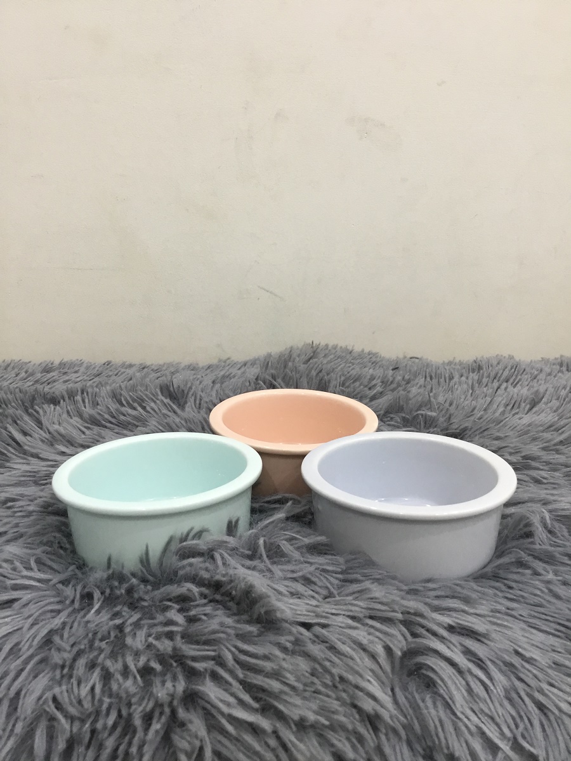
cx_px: 286
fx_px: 682
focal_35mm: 31
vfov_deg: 58.4
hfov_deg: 45.4
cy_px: 380
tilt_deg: -16.7
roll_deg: +0.5
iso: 100
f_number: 2.4
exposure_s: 1/33
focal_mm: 3.3
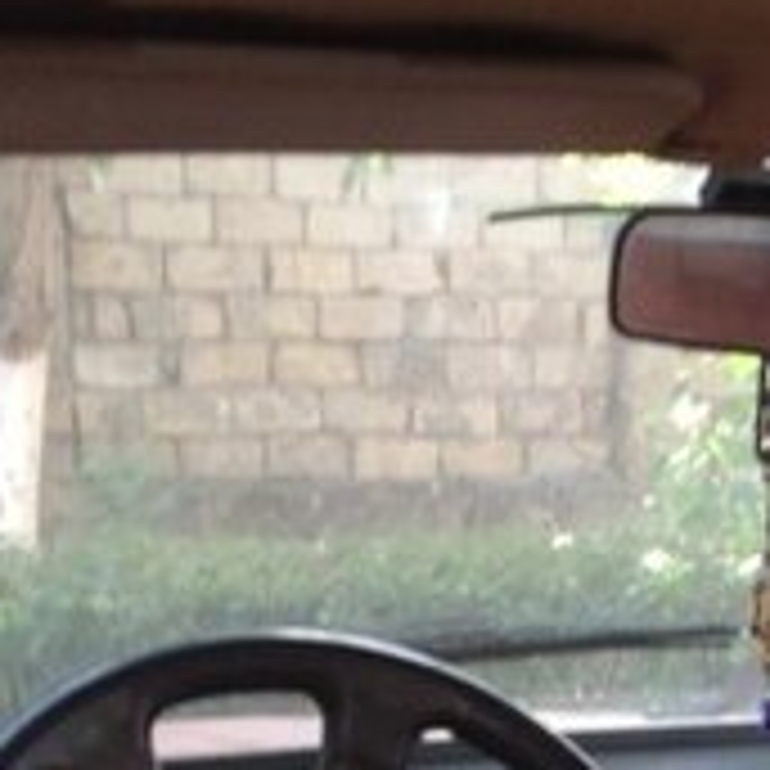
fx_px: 2491
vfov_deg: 16.5
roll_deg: -1.1
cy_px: 1020
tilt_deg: -15.4
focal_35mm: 99
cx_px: 838
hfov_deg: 17.0
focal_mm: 4.15
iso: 50
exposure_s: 1/50
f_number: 2.2
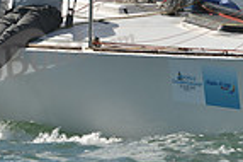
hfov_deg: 1.8
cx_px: 224
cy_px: -49
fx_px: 7652
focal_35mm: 1135
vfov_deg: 1.2
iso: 200
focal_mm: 280
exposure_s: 1/1250
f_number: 7.1
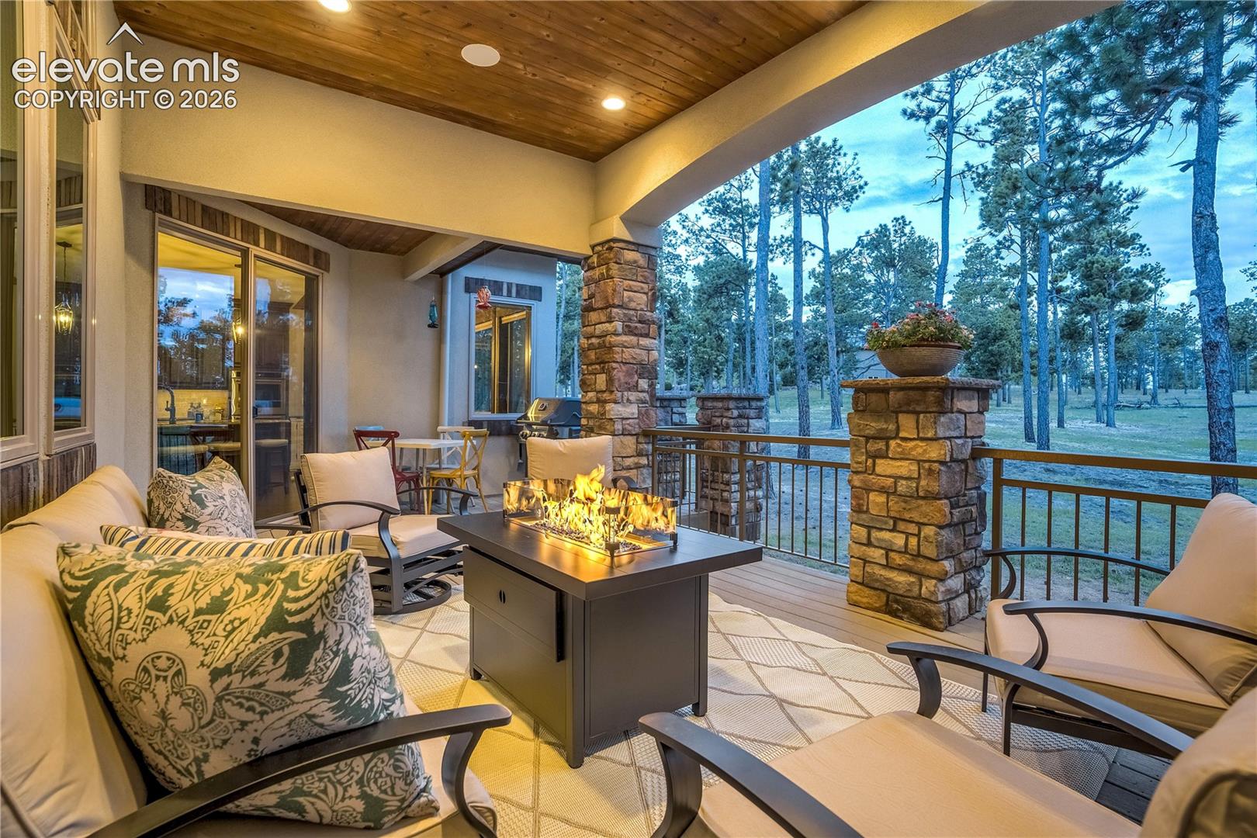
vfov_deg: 73.7
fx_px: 559
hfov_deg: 96.7
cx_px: 628
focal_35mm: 16
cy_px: 419
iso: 1000
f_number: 7.1
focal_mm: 16
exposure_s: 1/13
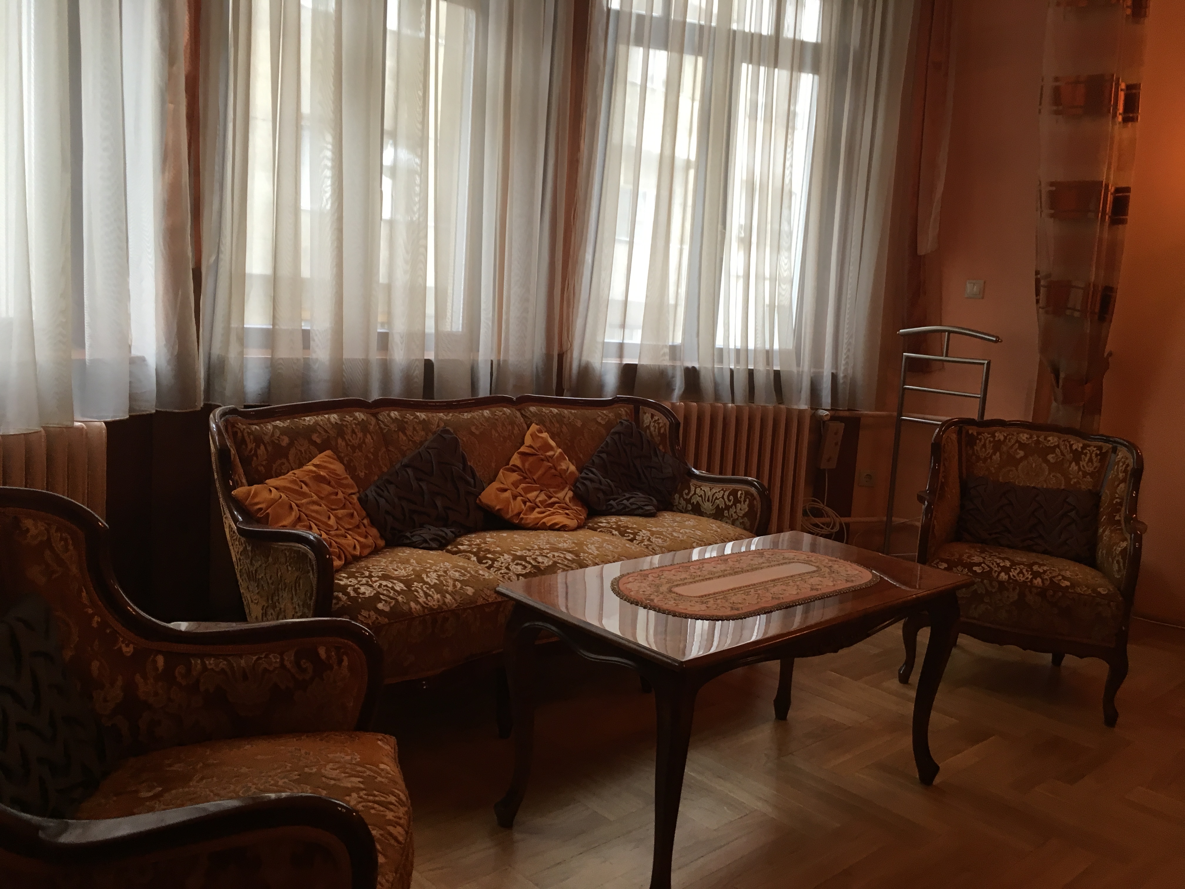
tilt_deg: -7.2
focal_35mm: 29
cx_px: 592
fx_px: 993
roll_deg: -4.6
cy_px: 444
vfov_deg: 48.2
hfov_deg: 61.7
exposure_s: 1/33
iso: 80
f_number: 2.2
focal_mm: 4.15
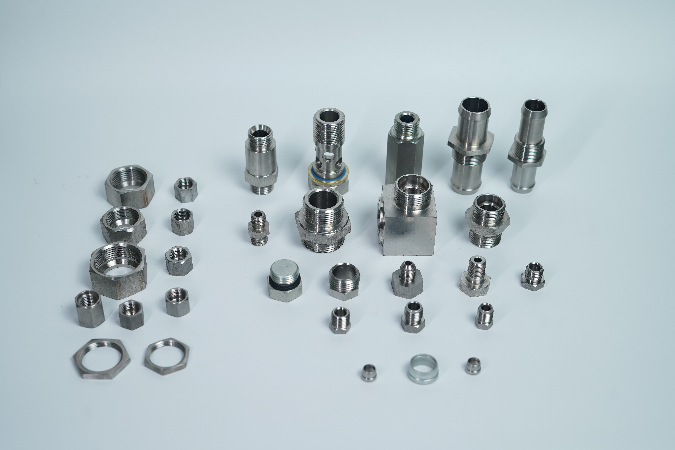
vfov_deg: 27.0
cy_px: 225
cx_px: 338
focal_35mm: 50
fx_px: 937
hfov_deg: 39.6
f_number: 4.5
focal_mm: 50
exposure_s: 1/160
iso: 250
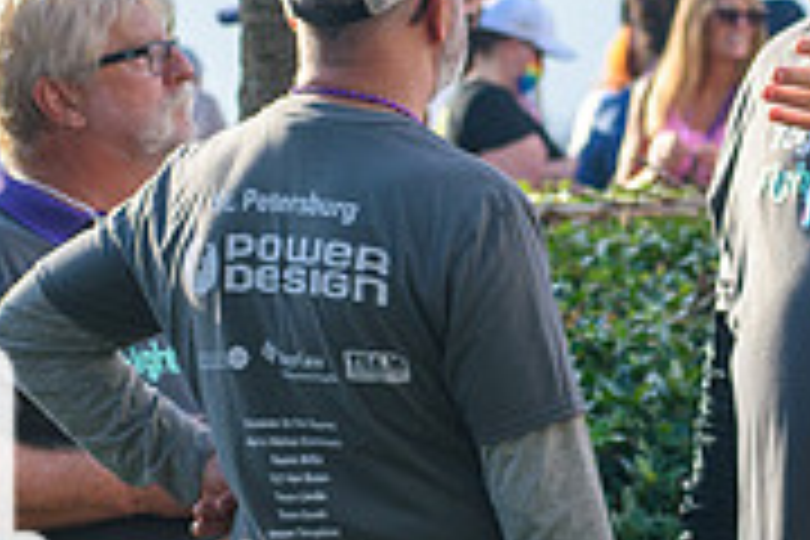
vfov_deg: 3.5
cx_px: 742
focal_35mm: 396
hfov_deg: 5.2
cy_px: 371
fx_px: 8909
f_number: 5.6
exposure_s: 1/500
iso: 220
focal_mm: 82
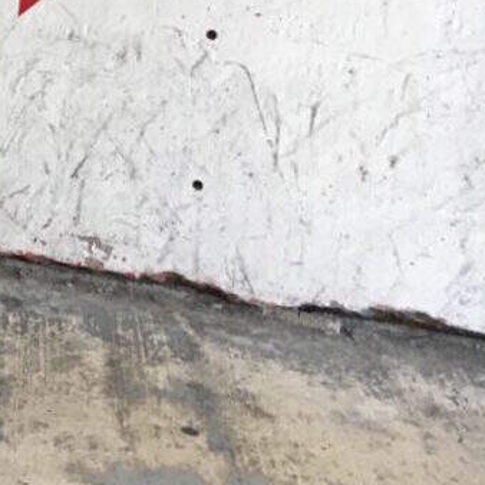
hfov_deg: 16.5
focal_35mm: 91
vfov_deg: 18.7
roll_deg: -0.1
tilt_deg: -16.2
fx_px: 1442
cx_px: -346
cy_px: 40
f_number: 2.2
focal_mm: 4.15
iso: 64
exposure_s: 1/30
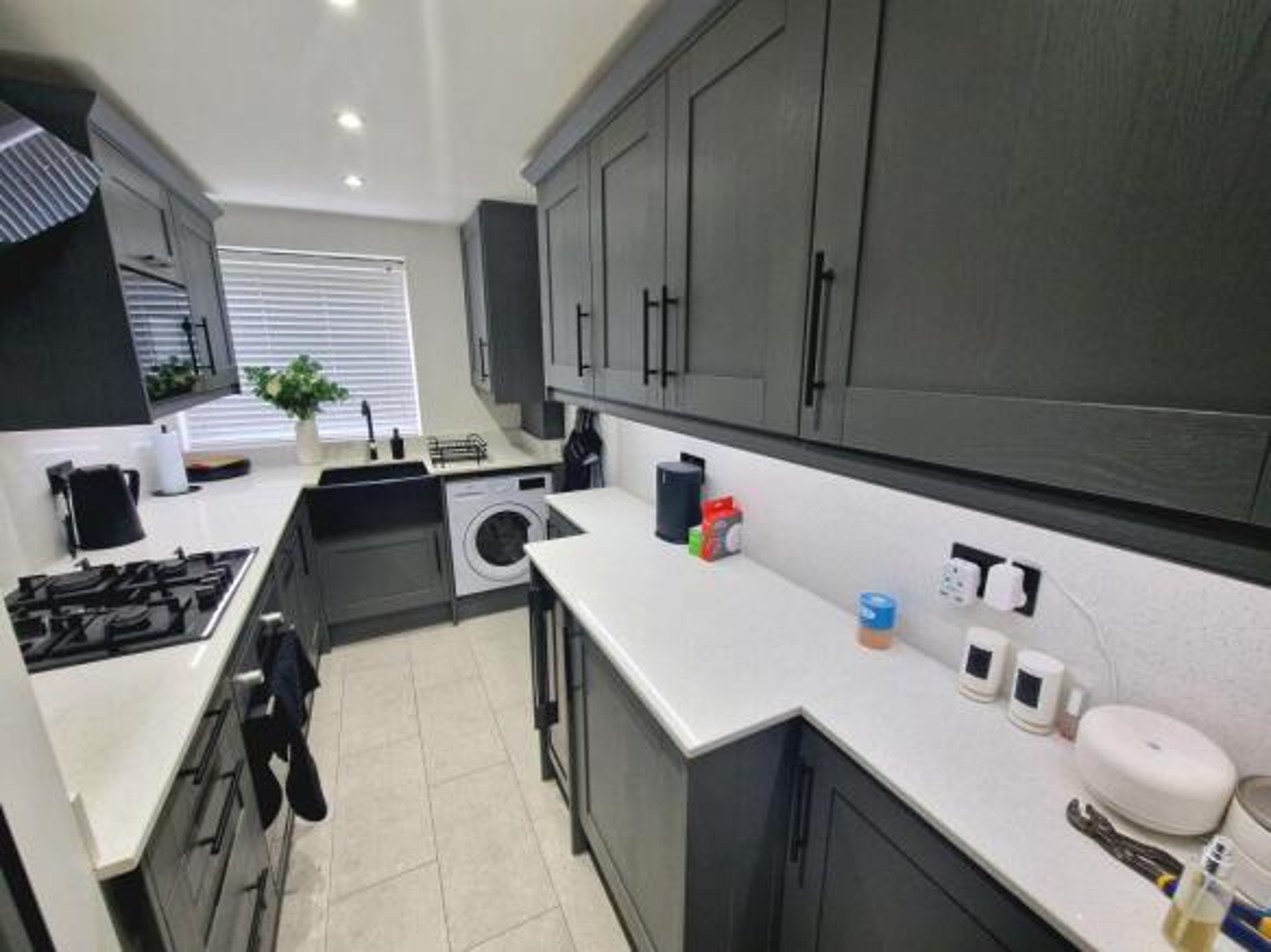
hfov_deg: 106.2
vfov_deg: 89.9
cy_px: 476
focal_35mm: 13
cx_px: 636
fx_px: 477
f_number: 2.2
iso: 125
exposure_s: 1/50
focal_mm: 2.2
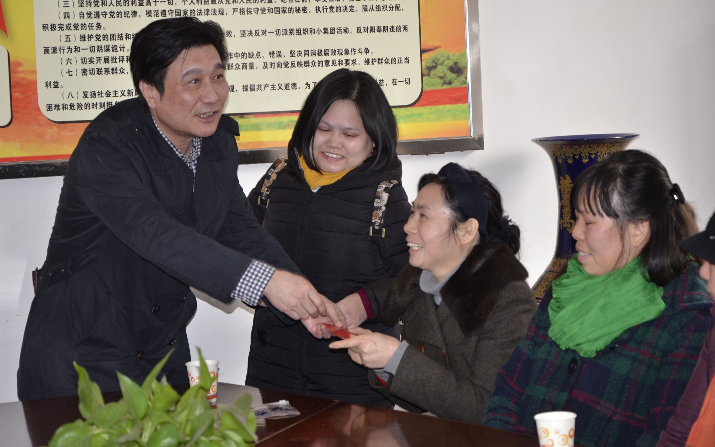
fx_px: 1968
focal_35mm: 101
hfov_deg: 20.6
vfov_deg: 13.0
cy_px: 236
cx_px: 358
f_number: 5.3
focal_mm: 66
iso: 800
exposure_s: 1/60
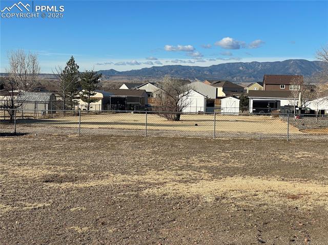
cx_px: 164
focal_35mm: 52
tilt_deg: -4.1
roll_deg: -1.5
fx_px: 492
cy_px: 122
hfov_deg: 36.8
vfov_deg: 28.0
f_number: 2
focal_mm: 6
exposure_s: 1/2398
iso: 25
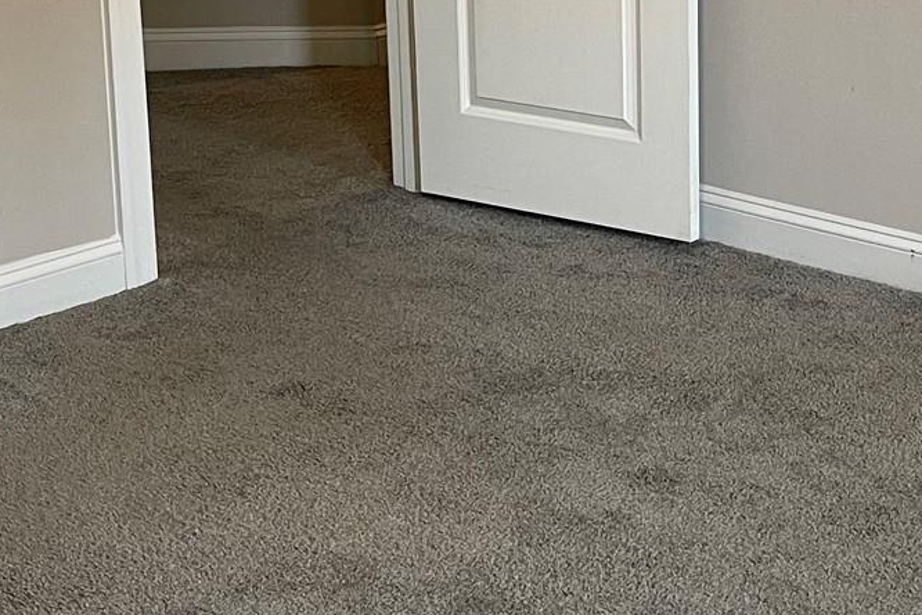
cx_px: 712
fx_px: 2049
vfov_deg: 16.9
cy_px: 123
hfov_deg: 25.0
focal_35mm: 80
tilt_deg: -15.9
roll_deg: -0.2
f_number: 1.6
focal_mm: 5.1
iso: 125
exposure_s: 1/60
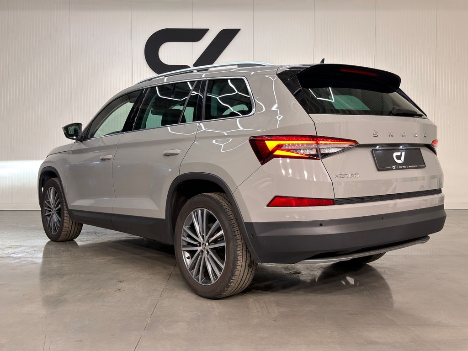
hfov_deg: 51.4
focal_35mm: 36
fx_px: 487
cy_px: 176
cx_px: 234
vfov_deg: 39.7
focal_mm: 6.76
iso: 50
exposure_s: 1/50
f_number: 1.78
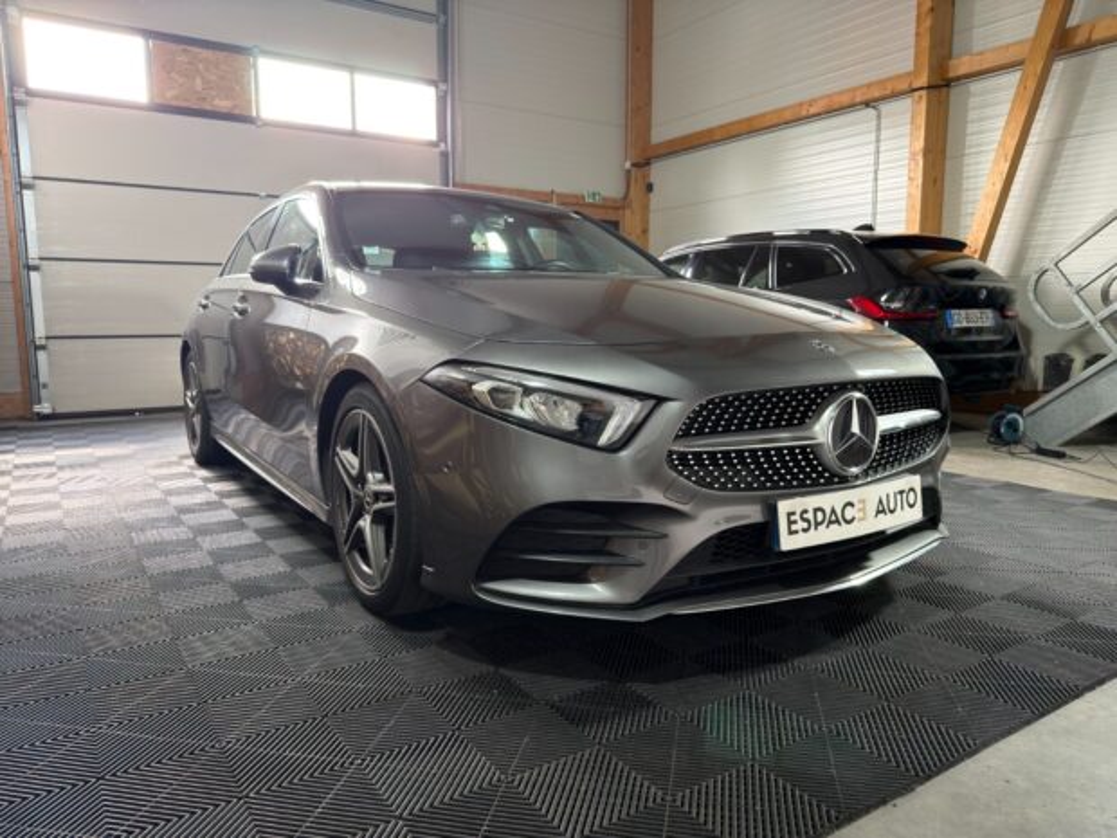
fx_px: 774
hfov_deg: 71.6
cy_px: 419
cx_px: 558
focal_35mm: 24
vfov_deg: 56.8
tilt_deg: -6.8
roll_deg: +0.6
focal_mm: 6.76
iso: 250
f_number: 1.78
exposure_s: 1/55
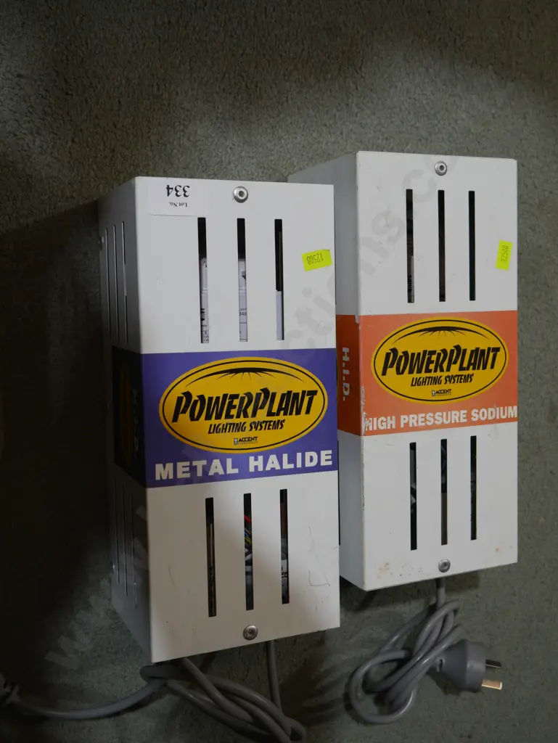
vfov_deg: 46.8
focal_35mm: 40
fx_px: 859
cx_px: 279
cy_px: 372
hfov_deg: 36.0
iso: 200
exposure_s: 1/60
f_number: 4.4
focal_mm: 20
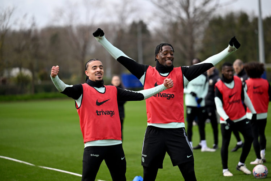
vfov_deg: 9.1
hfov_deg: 13.7
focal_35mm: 150
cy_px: 90
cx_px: 136
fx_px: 1129
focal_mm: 150
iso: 640
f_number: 2.8
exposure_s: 1/6400
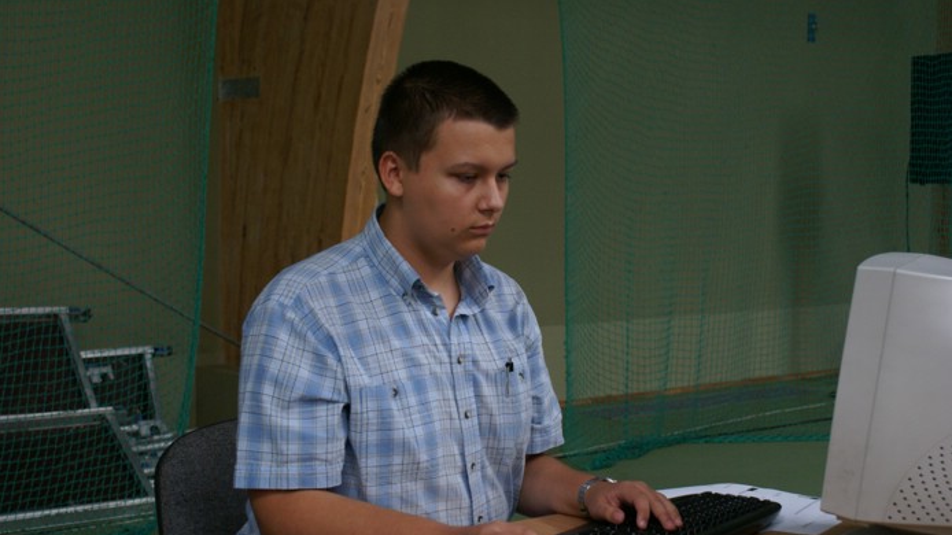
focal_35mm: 56
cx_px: 477
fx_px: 1401
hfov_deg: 37.5
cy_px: 318
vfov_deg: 21.6
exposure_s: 1/40
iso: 400
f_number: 5.6
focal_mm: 35
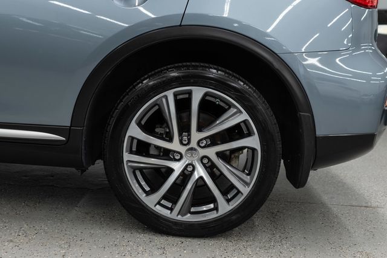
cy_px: 129
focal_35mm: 42
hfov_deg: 46.4
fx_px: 452
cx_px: 194
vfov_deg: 31.9
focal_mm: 28
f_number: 3.2
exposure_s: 1/50
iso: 200
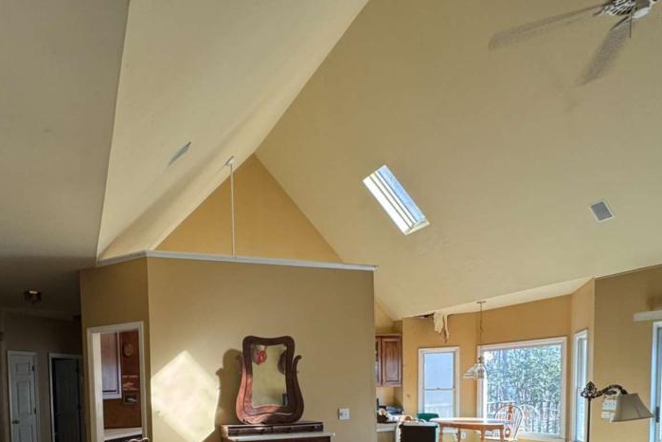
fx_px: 460
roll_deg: +2.4
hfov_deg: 69.3
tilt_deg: -1.0
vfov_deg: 46.0
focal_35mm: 25
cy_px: 404
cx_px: 215
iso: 160
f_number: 2.2
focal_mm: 2.22
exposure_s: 1/99
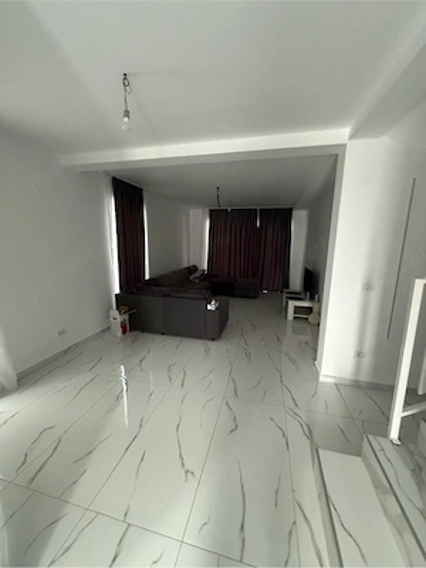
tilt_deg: -9.0
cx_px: 213
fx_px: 230
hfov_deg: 85.7
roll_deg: -0.5
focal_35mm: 14
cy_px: 284
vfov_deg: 102.1
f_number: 2.2
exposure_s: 1/60
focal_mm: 2.22
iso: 640
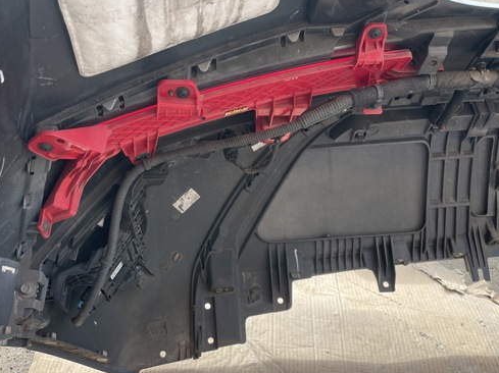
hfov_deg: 53.9
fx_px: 490
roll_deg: -1.1
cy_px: 218
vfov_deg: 41.6
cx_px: 224
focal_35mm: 34
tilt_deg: -42.6
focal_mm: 4.2
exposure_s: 1/297
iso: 32
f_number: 1.6
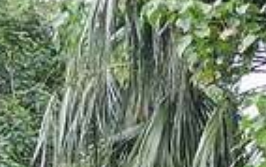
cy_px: 660
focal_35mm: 209
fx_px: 1516
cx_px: -185
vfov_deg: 5.5
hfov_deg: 9.6
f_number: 2.5
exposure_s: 1/320
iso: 200
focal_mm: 14
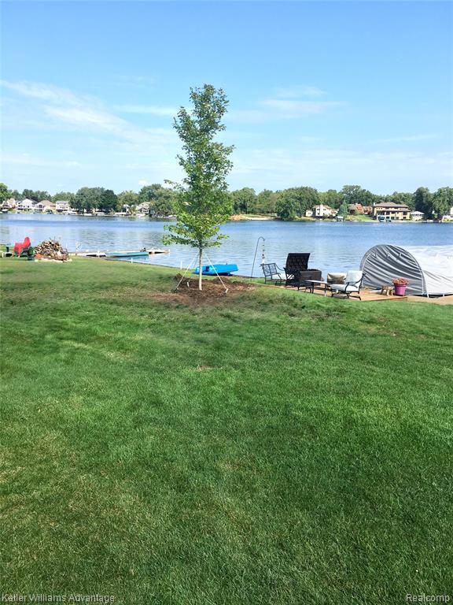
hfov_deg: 48.2
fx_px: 506
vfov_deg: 61.7
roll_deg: -1.7
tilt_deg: -8.0
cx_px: 226
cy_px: 302
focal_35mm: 29
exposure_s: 1/1054
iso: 25
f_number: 2.2
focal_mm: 4.15
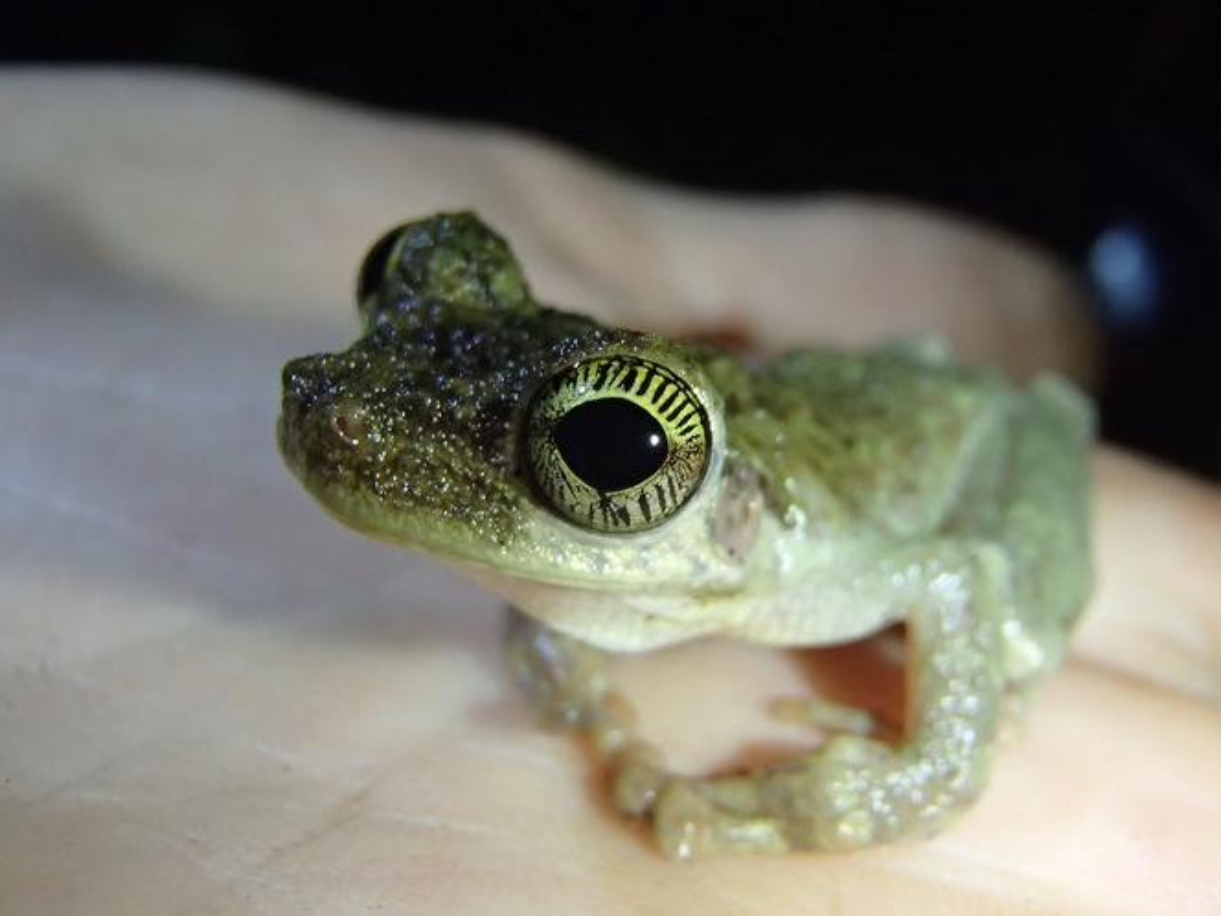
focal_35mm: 39
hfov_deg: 47.8
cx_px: 640
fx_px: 1376
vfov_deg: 36.8
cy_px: 437
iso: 800
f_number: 4.7
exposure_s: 1/100
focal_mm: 6.64
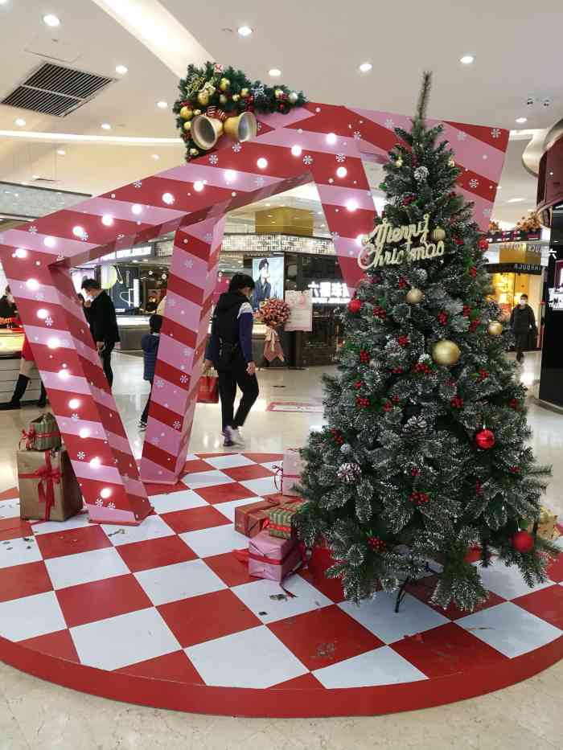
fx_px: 585
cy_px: 375
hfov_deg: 51.4
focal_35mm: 27
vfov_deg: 65.3
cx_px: 282
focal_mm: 4.5
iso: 160
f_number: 2.2
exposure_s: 1/50
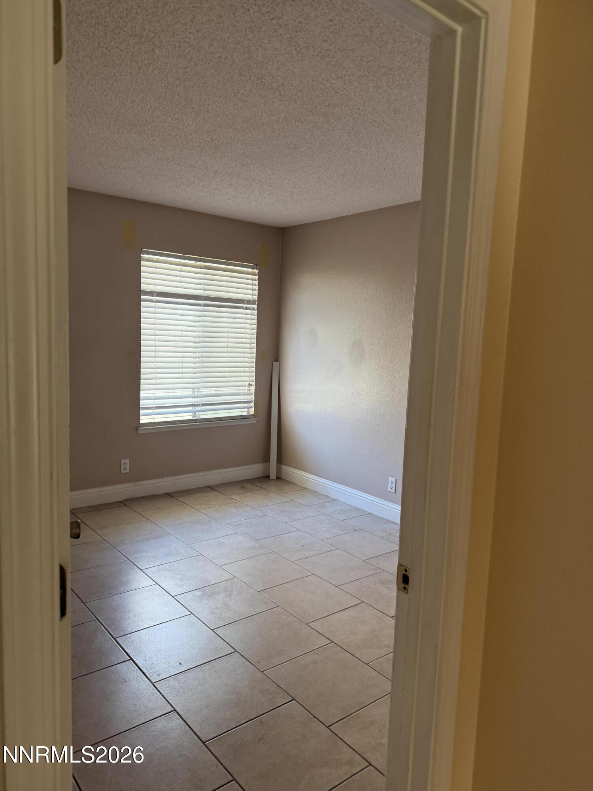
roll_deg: -2.3
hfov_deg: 56.8
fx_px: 548
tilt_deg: -5.6
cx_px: 296
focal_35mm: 24
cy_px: 396
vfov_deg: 71.6
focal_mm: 6.76
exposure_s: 1/120
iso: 250
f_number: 1.78
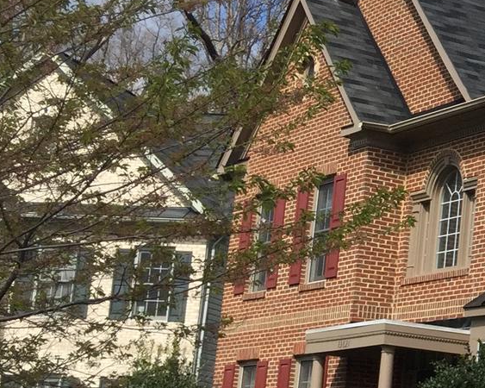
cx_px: 863
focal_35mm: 103
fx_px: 1478
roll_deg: -1.7
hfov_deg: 15.9
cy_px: 235
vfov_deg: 14.9
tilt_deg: +9.6
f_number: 2.2
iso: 32
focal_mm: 4.15
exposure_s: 1/2198
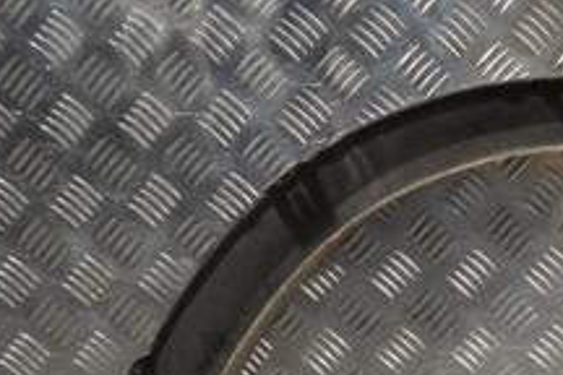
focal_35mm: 100
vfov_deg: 13.5
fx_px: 1564
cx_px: 665
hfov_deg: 19.3
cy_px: 370
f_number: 4
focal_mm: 24
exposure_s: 1/40
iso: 100
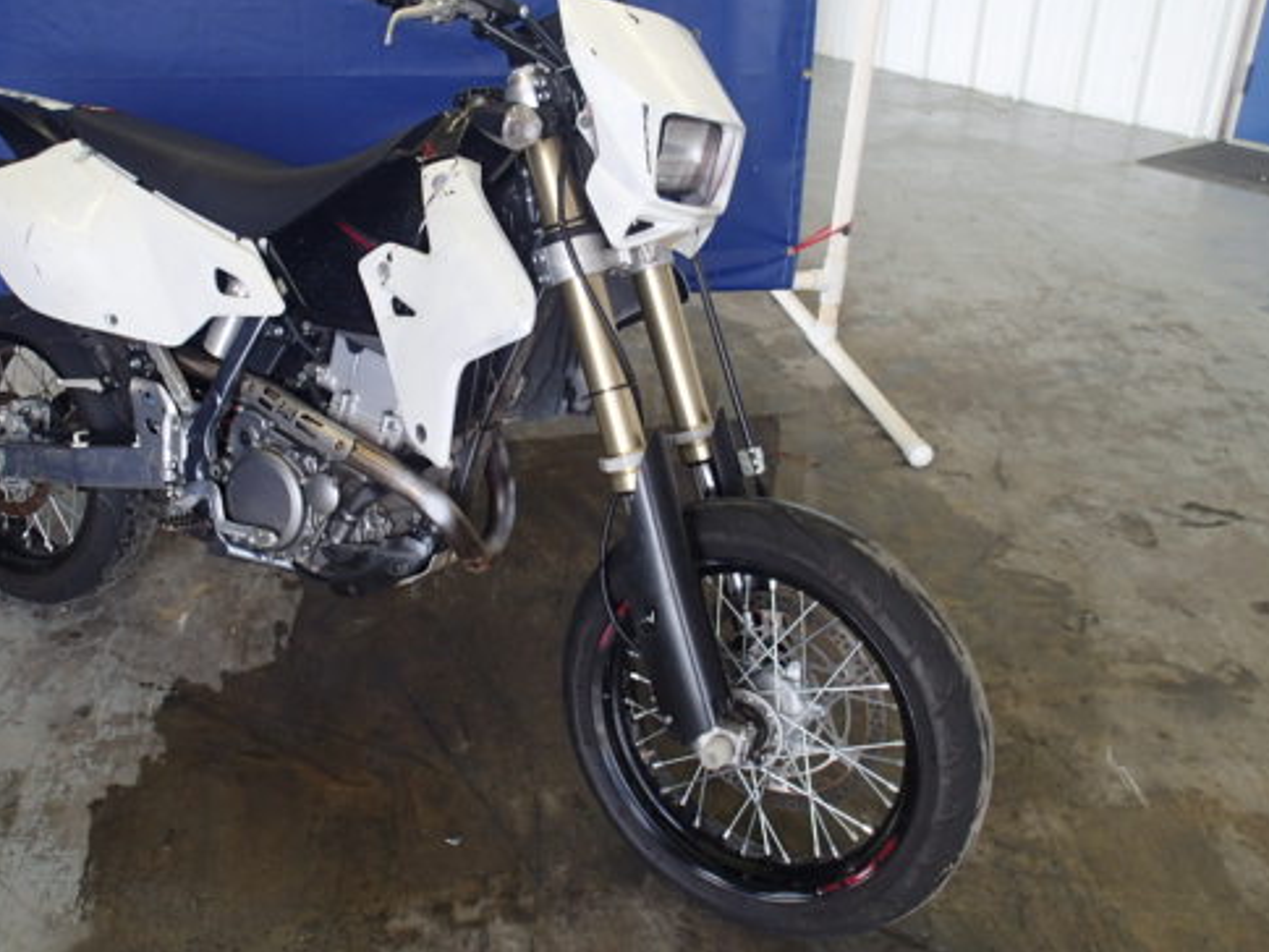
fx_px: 1210
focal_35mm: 33
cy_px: 411
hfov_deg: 54.8
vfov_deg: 42.9
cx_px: 492
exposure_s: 1/80
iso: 100
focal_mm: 4.5
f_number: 2.8
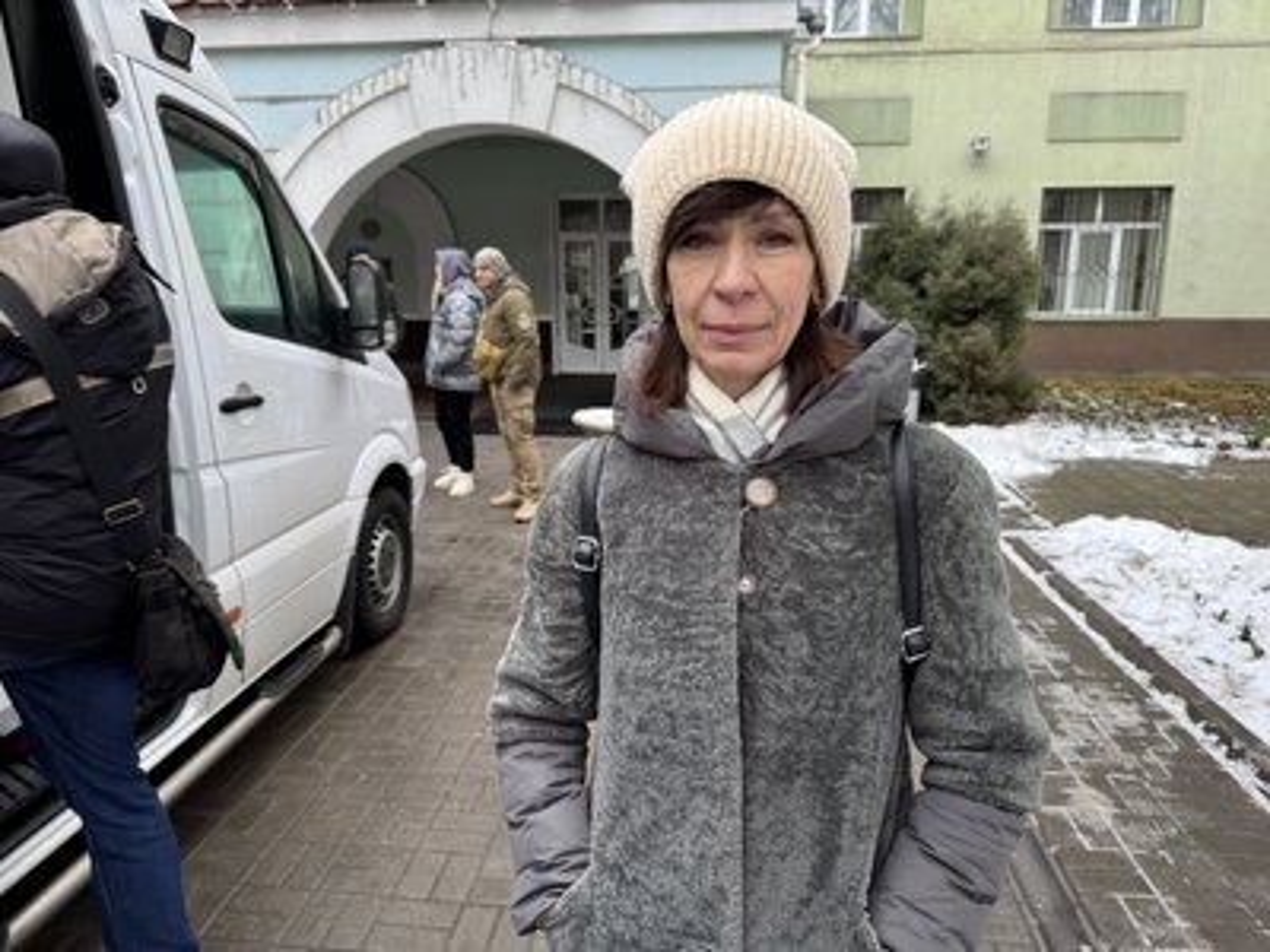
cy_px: 476
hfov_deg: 71.6
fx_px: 881
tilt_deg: -12.8
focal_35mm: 24
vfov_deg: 56.8
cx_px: 635
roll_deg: +0.7
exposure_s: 1/121
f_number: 1.78
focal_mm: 6.76
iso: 100
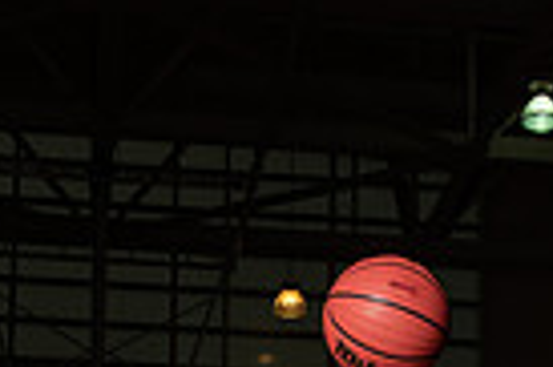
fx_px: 1764
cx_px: 283
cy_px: 661
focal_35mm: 115
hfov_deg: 17.8
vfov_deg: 11.1
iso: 320
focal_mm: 35
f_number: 14
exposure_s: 1/200
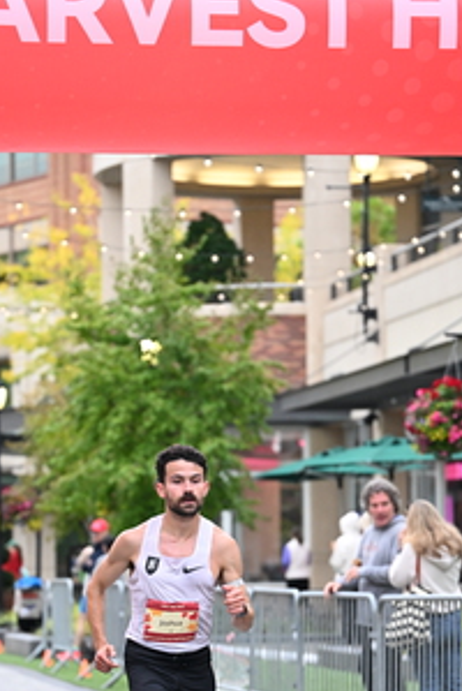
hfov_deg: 9.2
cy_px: 495
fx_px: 2861
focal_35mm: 149
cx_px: 211
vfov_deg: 13.7
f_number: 2.8
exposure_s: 1/800
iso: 1600
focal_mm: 81
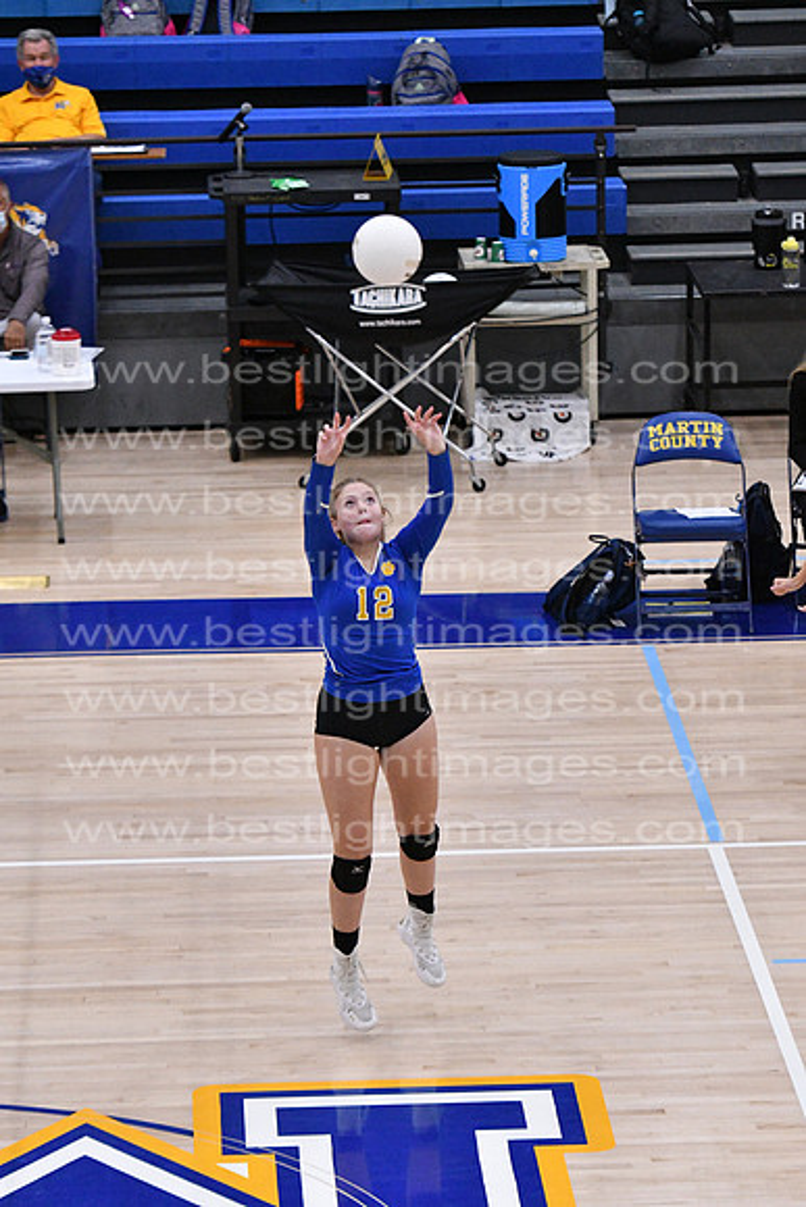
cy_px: 604
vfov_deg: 11.2
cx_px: 403
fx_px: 6142
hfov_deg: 7.5
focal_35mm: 183
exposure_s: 1/1250
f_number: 3.2
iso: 6400
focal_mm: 122
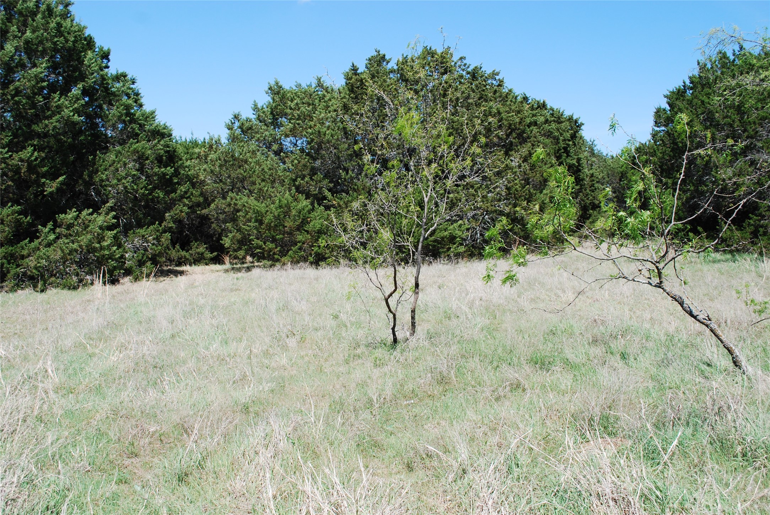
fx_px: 707
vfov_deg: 40.1
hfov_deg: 57.2
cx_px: 385
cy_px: 258
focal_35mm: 33
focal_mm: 22
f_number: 7.1
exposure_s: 1/200
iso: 100
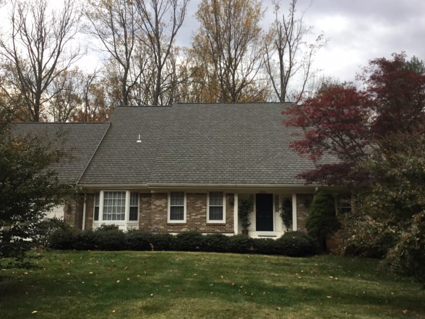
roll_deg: +1.9
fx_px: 405
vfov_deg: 43.0
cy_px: 161
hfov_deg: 55.3
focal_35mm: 33
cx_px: 215
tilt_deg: +5.2
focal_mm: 3.3
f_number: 2.4
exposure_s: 1/120
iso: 25
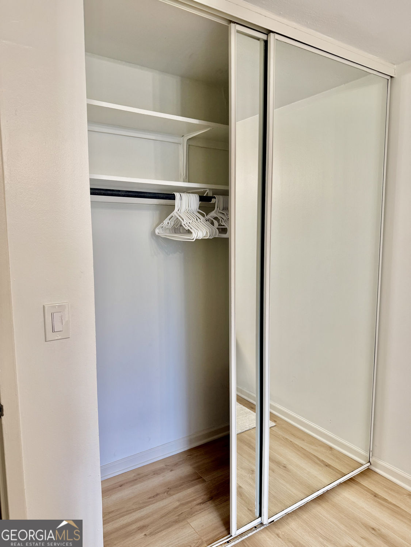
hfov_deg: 56.8
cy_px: 274
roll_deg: +0.6
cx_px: 206
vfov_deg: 71.6
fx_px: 380
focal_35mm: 24
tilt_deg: -6.1
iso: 125
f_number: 1.78
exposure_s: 1/120
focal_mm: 6.76
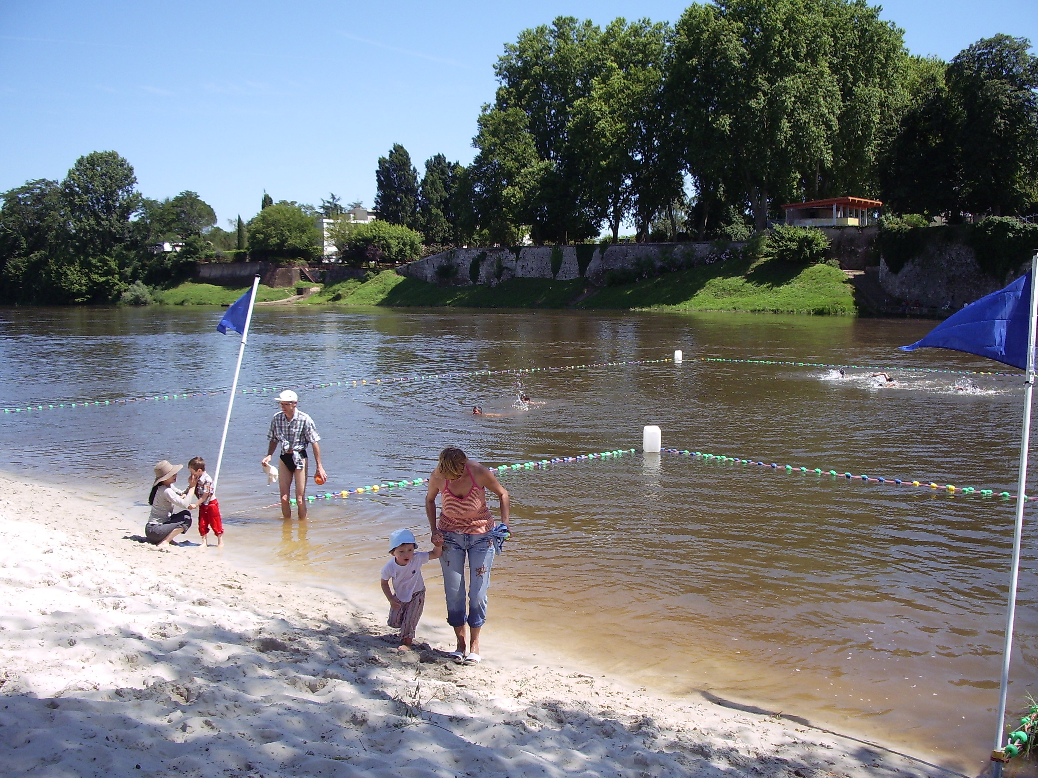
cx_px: 522
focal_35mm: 36
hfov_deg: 51.4
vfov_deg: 39.7
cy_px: 391
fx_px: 1079
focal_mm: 5.8
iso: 80
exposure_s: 1/400
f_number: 4.3
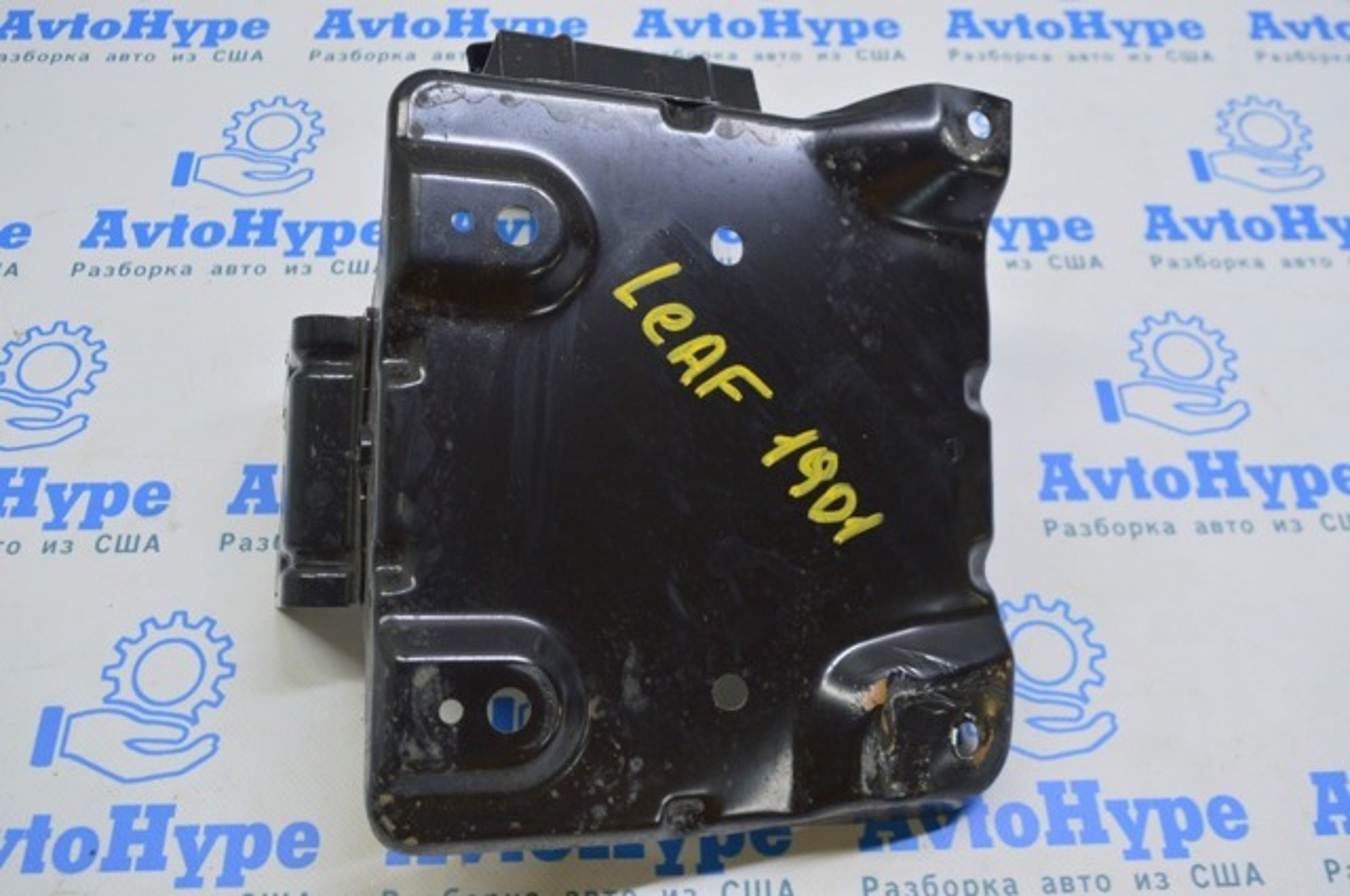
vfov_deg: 39.9
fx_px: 1236
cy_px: 448
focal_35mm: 33
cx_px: 675
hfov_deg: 57.3
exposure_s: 1/25
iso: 400
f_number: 5.6
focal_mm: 22
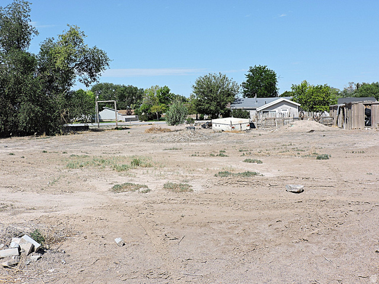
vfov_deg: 36.0
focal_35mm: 40
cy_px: 142
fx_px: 438
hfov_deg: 46.8
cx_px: 190
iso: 100
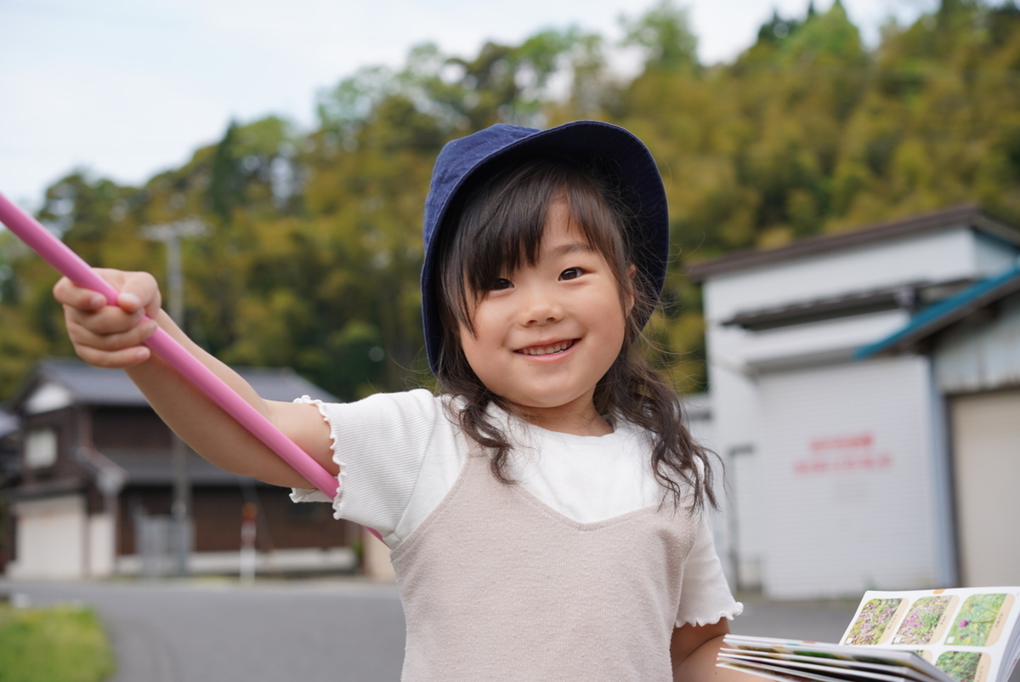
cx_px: 510
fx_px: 1559
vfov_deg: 24.7
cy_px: 341
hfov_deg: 36.2
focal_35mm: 55
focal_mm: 55
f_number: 4.5
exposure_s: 1/400
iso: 100
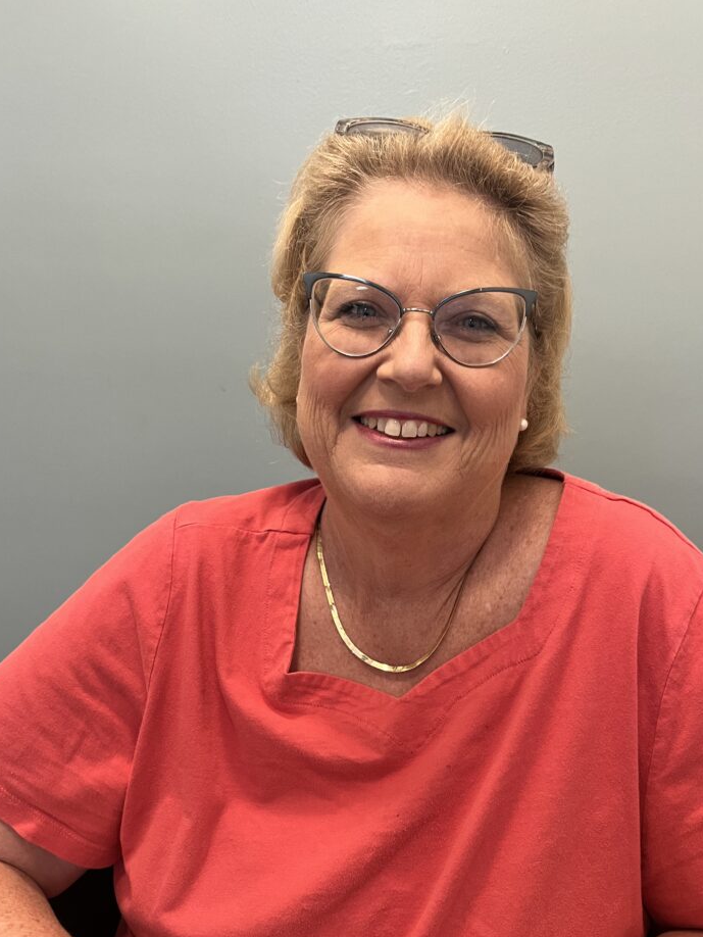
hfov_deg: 48.2
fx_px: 785
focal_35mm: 29
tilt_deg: -12.7
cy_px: 521
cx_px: 379
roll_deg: +1.9
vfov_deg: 61.5
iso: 250
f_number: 1.6
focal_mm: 5.1
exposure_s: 1/60
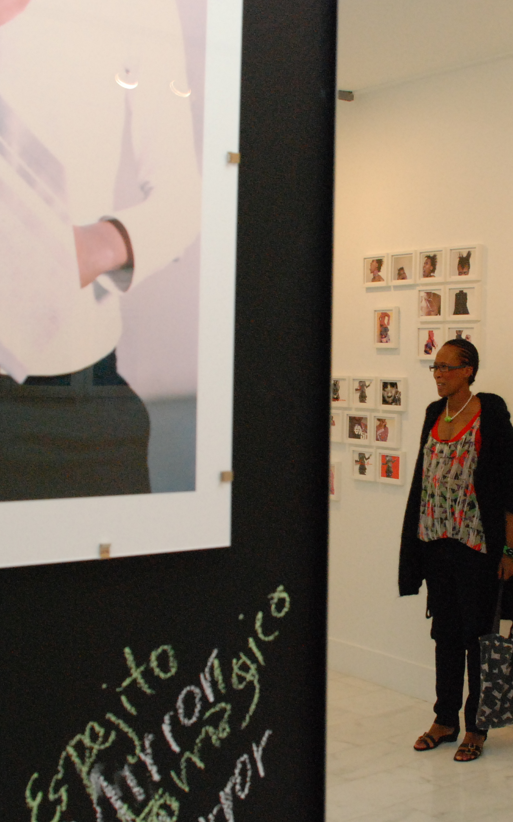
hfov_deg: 25.0
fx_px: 1141
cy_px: 439
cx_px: 398
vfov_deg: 39.6
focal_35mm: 51
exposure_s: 1/200
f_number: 5
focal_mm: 18
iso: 1250
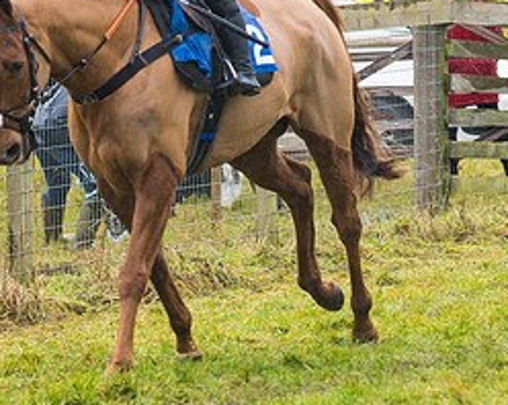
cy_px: 118
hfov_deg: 5.3
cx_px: 47
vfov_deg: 4.2
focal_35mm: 366
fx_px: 5498
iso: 800
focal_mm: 135
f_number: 4
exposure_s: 1/1000
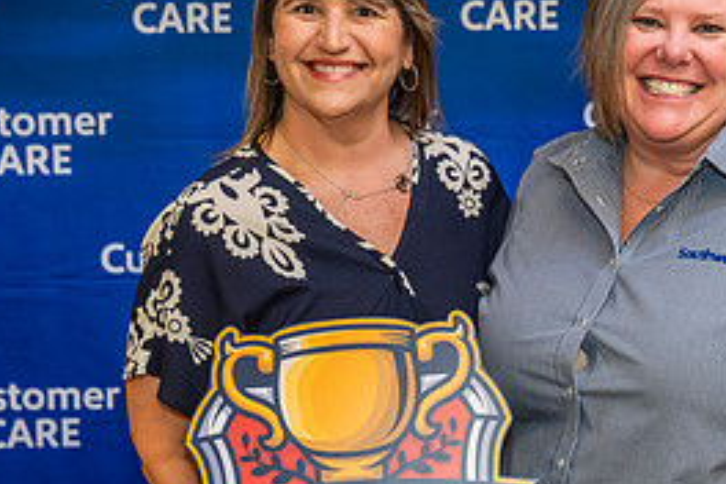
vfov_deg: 15.2
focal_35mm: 90
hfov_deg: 22.4
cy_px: 279
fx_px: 1815
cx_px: 539
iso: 1250
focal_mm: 41
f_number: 4
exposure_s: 1/160
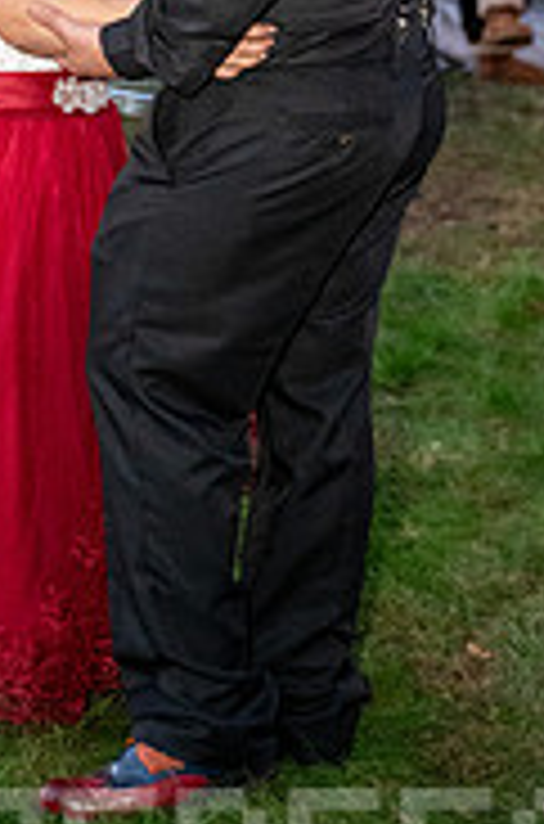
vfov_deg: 20.8
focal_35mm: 96
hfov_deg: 14.0
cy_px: 54
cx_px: 65
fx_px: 2188
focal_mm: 39
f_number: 2.8
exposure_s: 1/60
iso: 18000
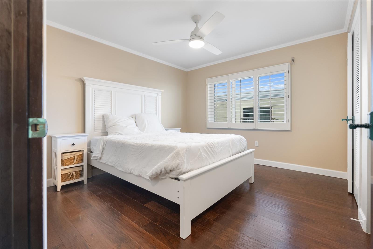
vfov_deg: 73.8
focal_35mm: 16
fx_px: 166
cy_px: 124
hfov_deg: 96.7
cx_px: 186
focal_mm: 16
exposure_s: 1/40
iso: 1600
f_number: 4
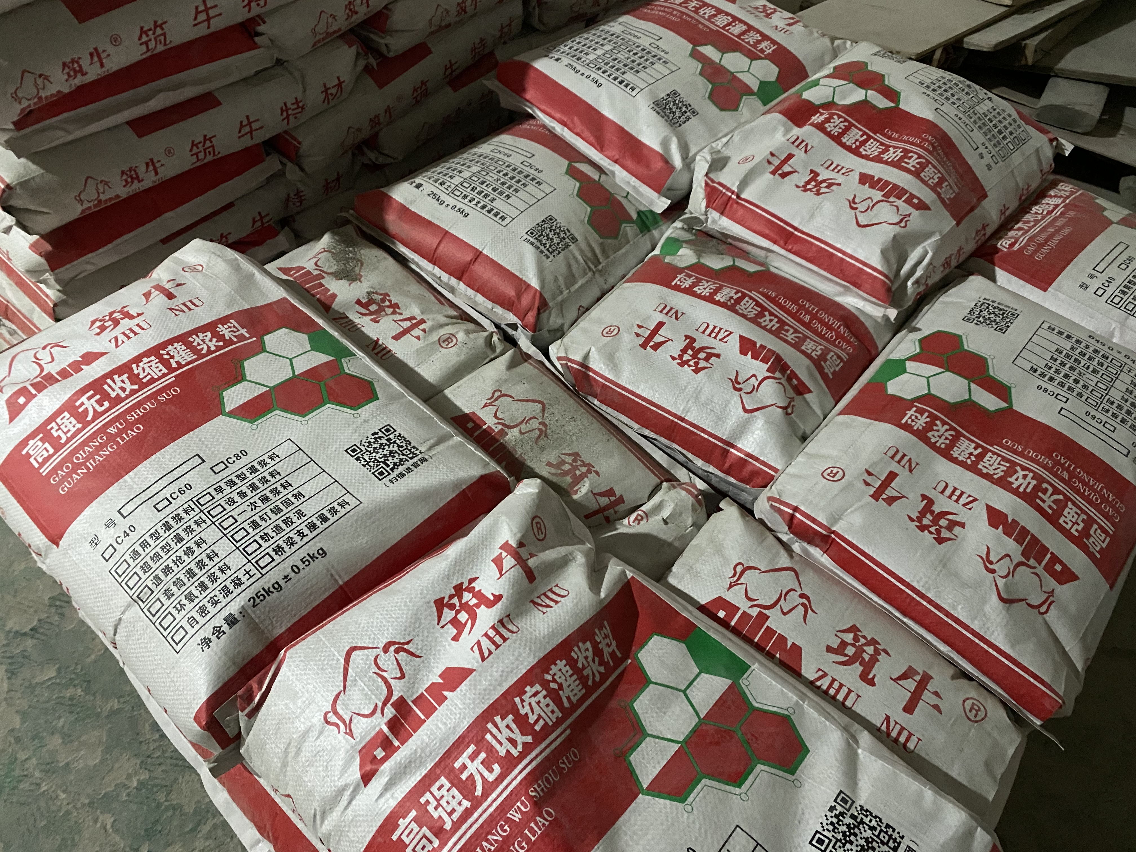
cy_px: 426
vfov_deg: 53.1
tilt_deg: -50.8
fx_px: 853
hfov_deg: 67.3
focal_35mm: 26
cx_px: 568
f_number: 1.8
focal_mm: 4.25
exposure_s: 1/30
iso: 640
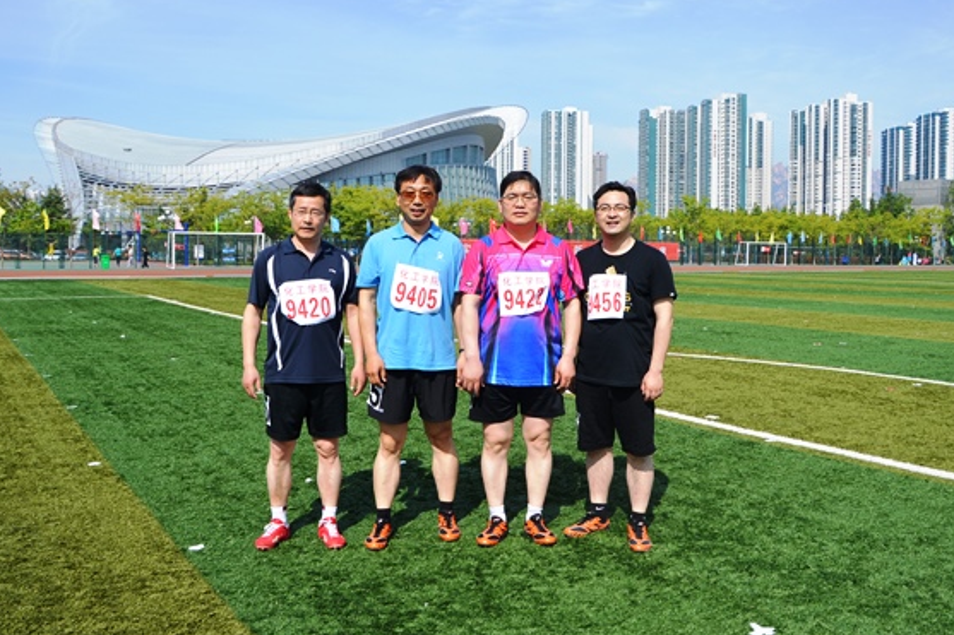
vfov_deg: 42.3
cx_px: 504
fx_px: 821
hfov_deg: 60.3
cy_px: 286
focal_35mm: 31
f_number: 8
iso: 100
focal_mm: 18
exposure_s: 1/250
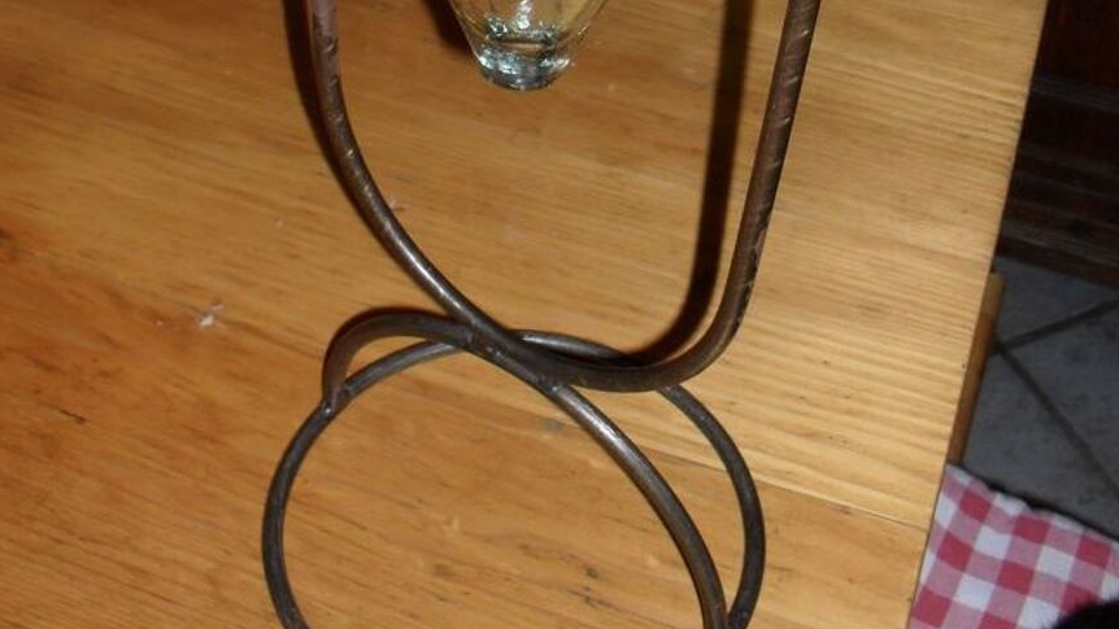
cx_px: 521
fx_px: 1751
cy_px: -78
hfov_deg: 35.4
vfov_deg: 19.5
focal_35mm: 59
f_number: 3.2
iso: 200
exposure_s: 1/45
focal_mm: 6.3
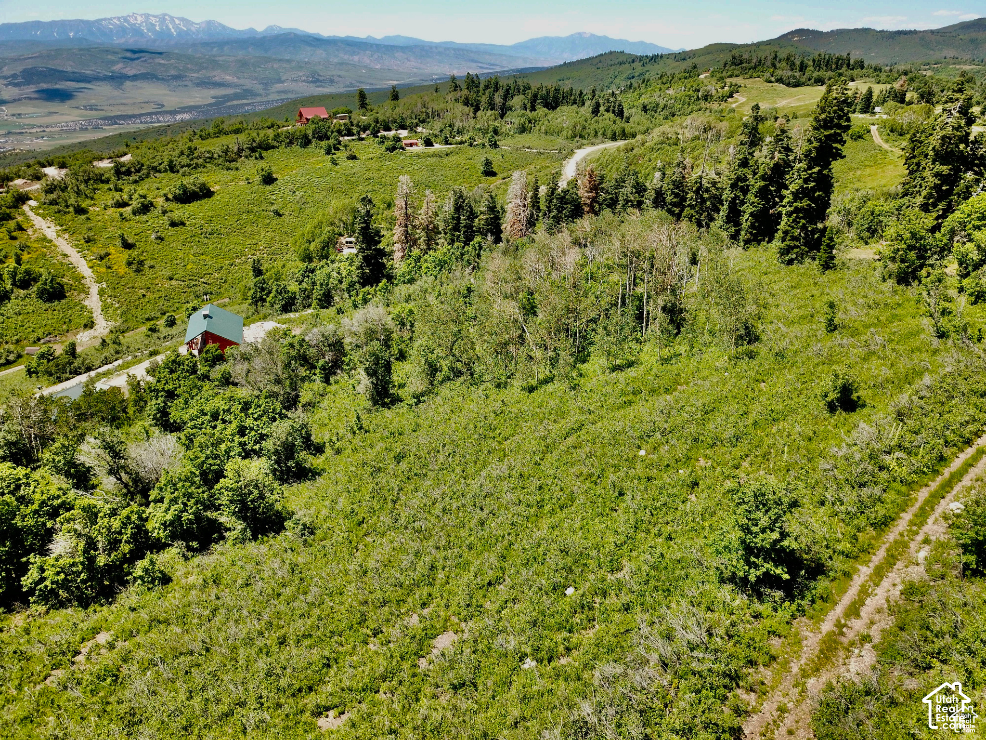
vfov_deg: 53.1
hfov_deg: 67.3
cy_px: 370
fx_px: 741
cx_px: 493
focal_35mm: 26
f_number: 2.2
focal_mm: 4.7
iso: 100
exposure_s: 1/518
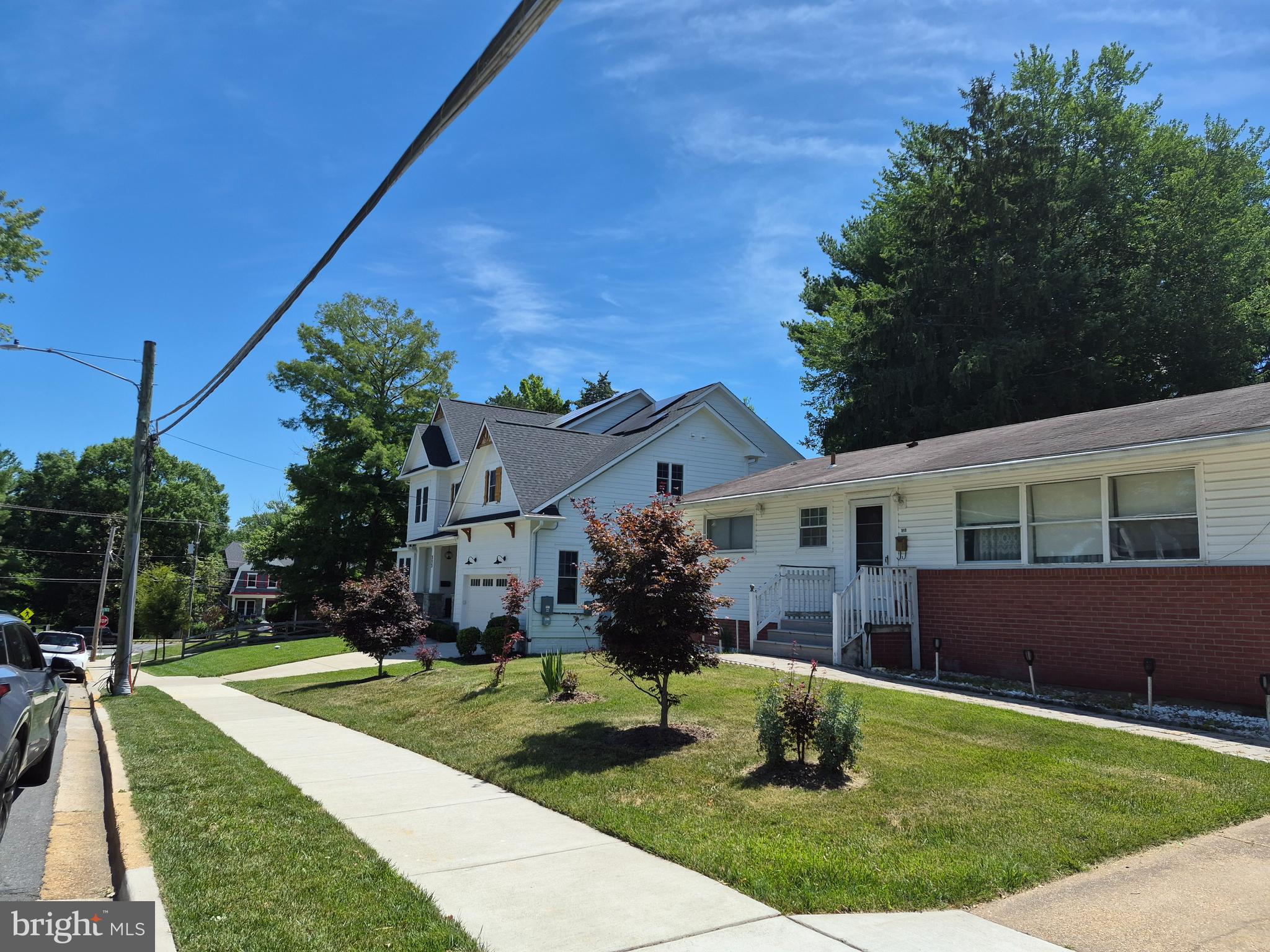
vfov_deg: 58.9
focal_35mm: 23
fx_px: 844
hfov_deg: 73.9
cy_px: 476
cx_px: 635
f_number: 1.8
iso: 80
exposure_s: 1/5168
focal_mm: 5.4
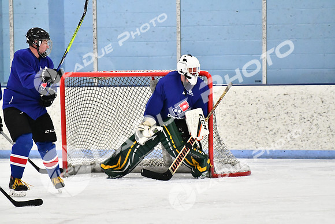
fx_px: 2653
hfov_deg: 7.2
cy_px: 112
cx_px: 168
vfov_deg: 4.8
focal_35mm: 285
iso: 6400
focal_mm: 190
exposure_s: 1/1250
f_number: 3.2
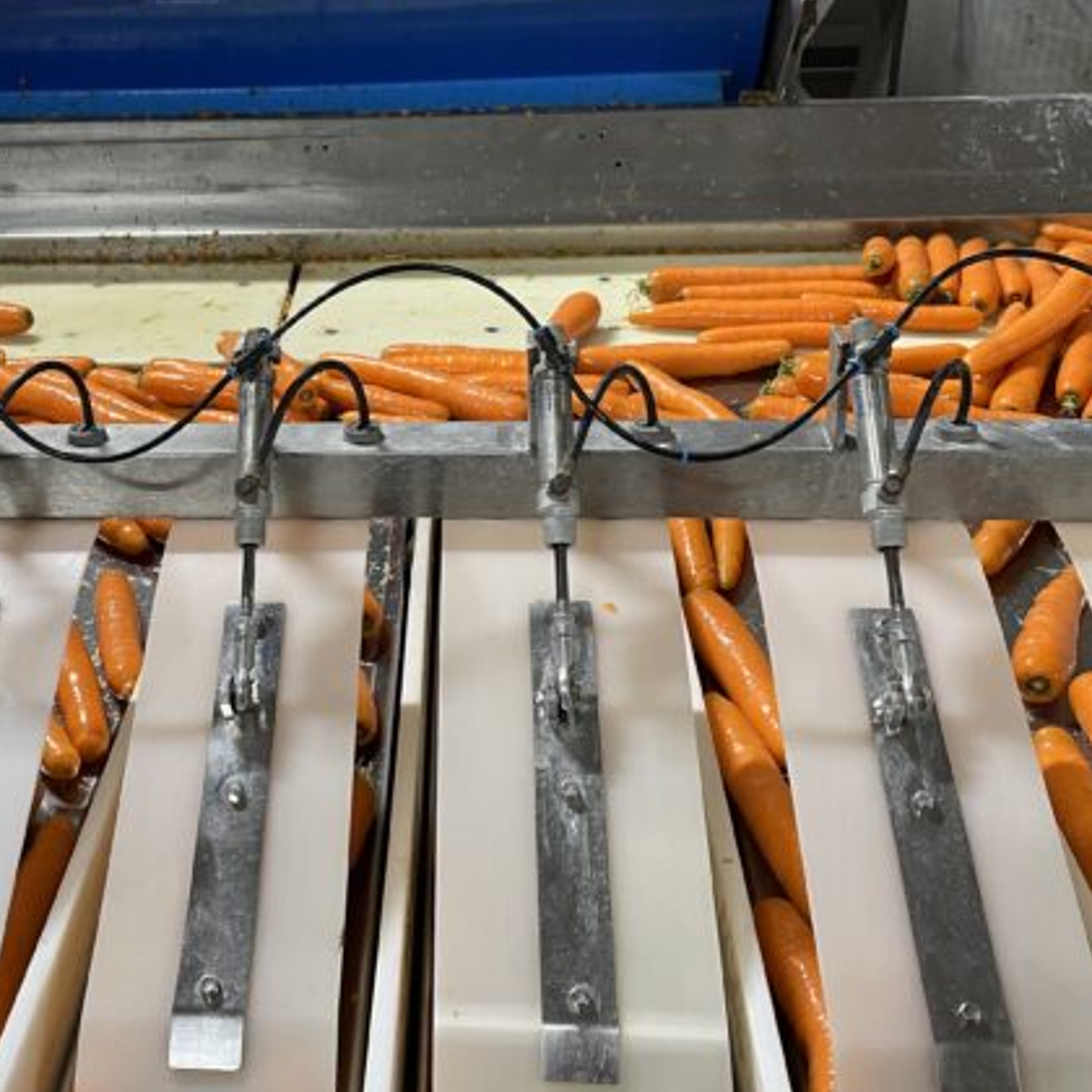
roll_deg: +2.6
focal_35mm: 42
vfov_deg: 39.9
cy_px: 437
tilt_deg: -25.3
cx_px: 322
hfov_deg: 39.3
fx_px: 1499
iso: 100
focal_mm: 4.2
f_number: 1.6
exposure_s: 1/50
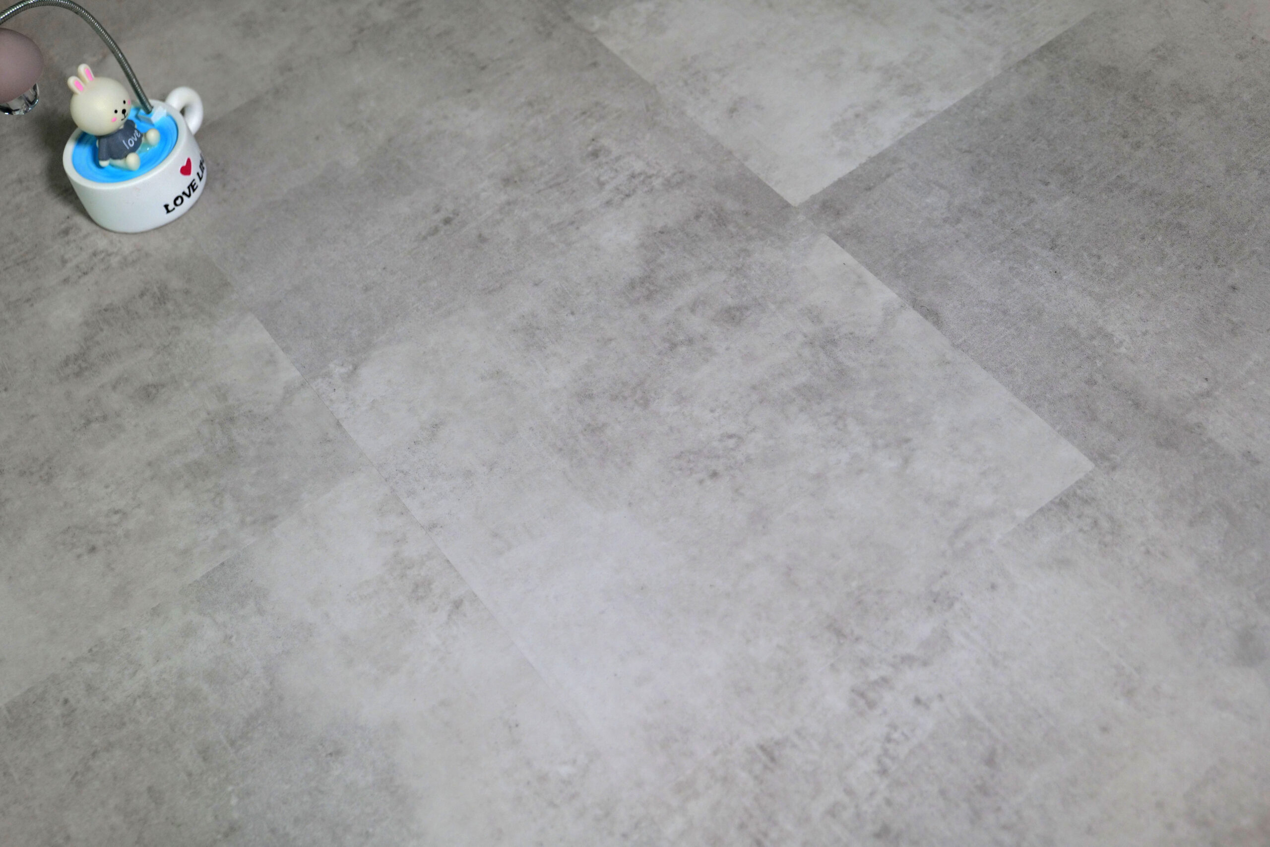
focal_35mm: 48
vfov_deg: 28.1
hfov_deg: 41.1
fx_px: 1693
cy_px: 424
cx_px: 635
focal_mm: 48
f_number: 4
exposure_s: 1/125
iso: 1600
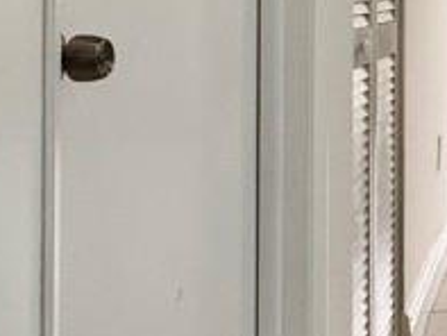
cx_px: 728
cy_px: -11
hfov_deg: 18.3
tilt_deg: -0.5
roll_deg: -0.5
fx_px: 1176
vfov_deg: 15.9
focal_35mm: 91
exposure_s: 1/120
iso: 200
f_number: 2.2
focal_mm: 2.22
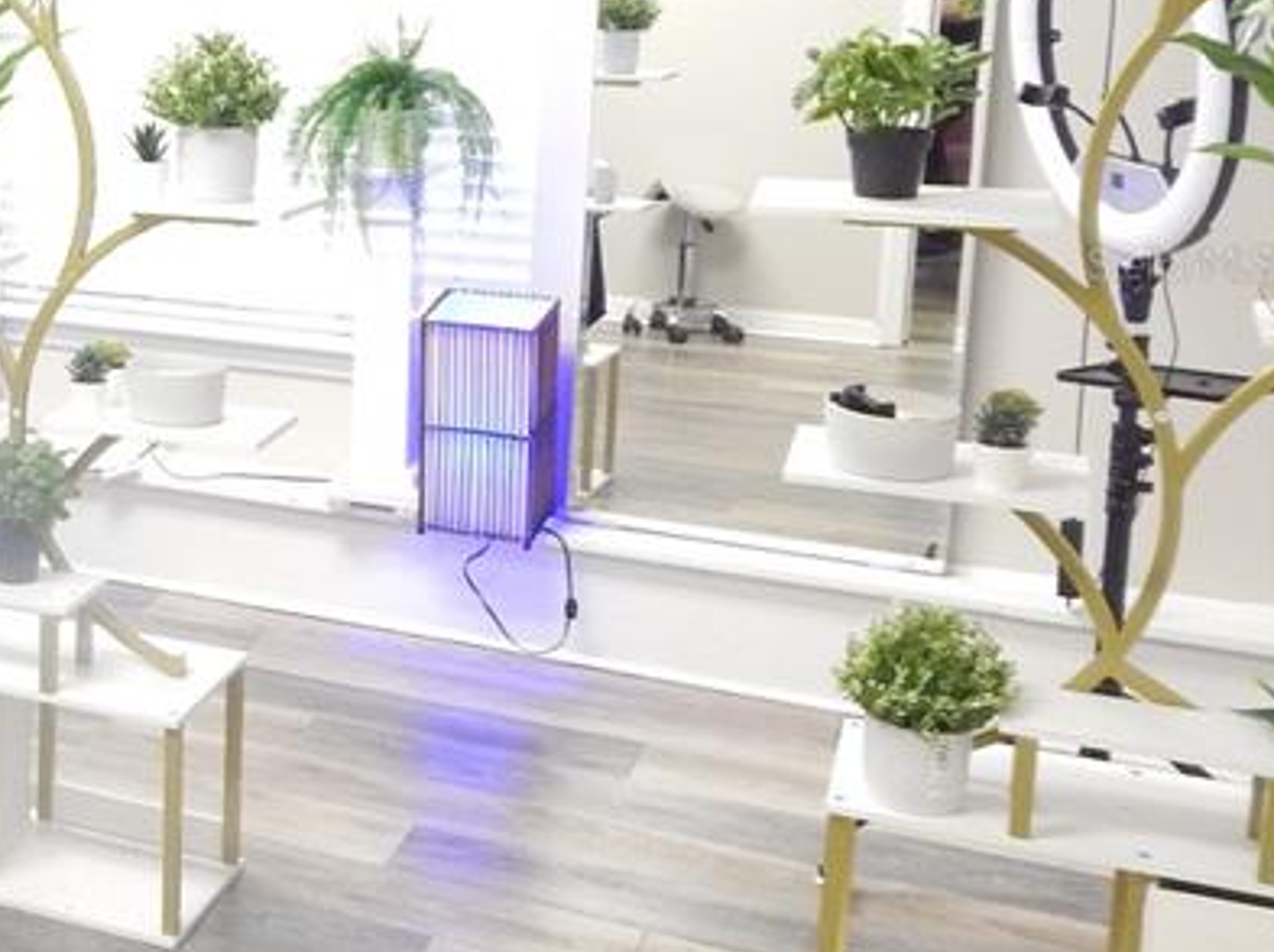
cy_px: 262
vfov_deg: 24.2
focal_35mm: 60
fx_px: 2206
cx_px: -376
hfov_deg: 27.1
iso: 400
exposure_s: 1/25
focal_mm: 4
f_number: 3
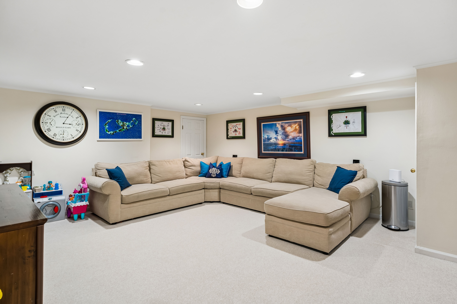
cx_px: 228
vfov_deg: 67.4
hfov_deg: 90.0
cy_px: 152
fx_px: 228
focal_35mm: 18
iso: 400
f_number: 6.3
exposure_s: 1/3.33
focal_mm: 18
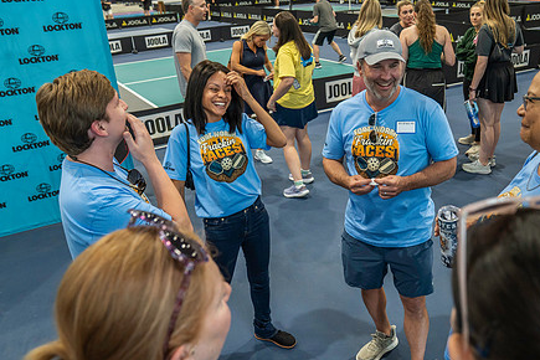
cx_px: 330
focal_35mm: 32
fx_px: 480
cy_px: 214
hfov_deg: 58.1
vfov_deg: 40.9
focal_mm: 24
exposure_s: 1/160
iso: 2000
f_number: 4
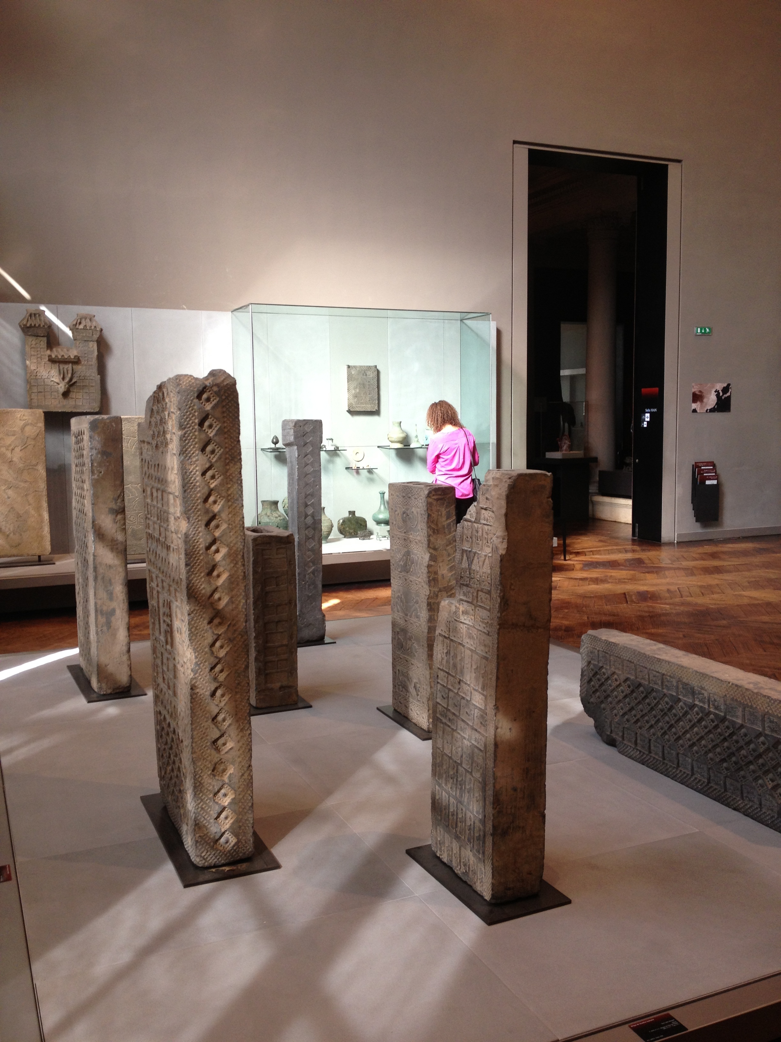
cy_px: 521
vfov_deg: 52.6
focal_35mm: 35
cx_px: 390
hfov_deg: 40.7
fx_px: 1053
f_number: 2.4
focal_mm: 4.28
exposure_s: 1/40
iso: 64
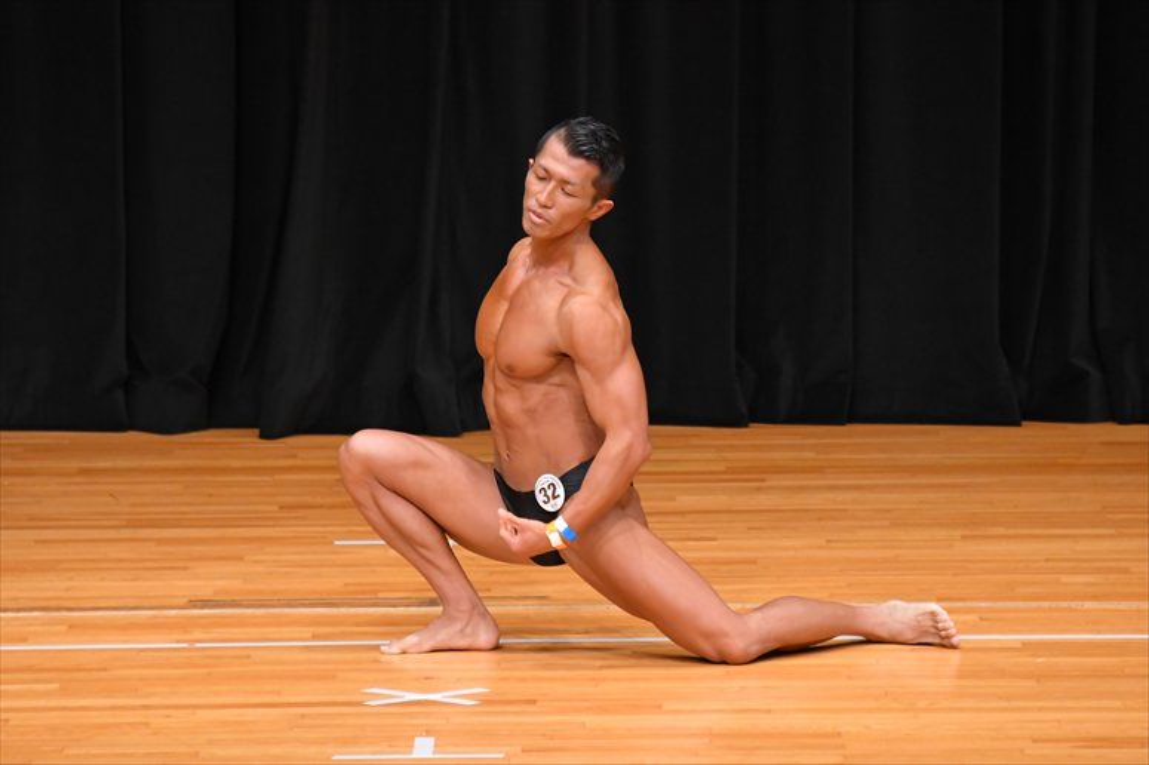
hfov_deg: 5.5
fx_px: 11963
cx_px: 574
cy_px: 382
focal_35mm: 375
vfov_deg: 3.7
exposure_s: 1/400
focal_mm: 250
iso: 4000
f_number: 5.6
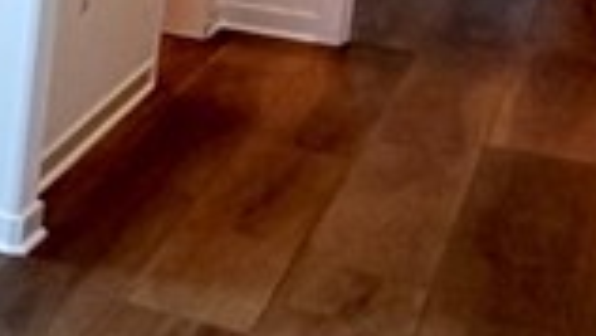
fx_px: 1565
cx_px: -1037
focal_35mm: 99
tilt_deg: -8.1
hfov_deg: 12.7
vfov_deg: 11.7
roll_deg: +0.7
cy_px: -170
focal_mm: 2.22
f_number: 2.2
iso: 64
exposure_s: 1/120
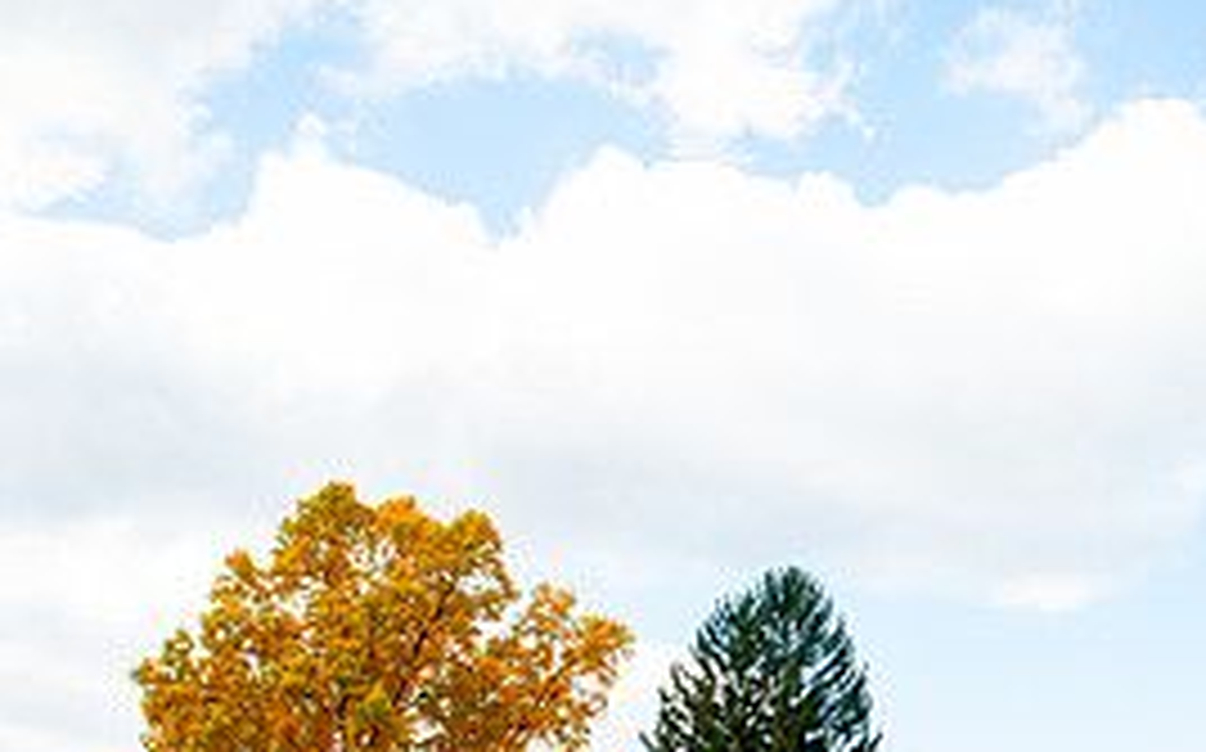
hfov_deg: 33.7
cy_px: 680
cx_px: 1300
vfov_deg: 23.7
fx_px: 1741
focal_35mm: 53
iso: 400
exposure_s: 1/160
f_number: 13
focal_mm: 24
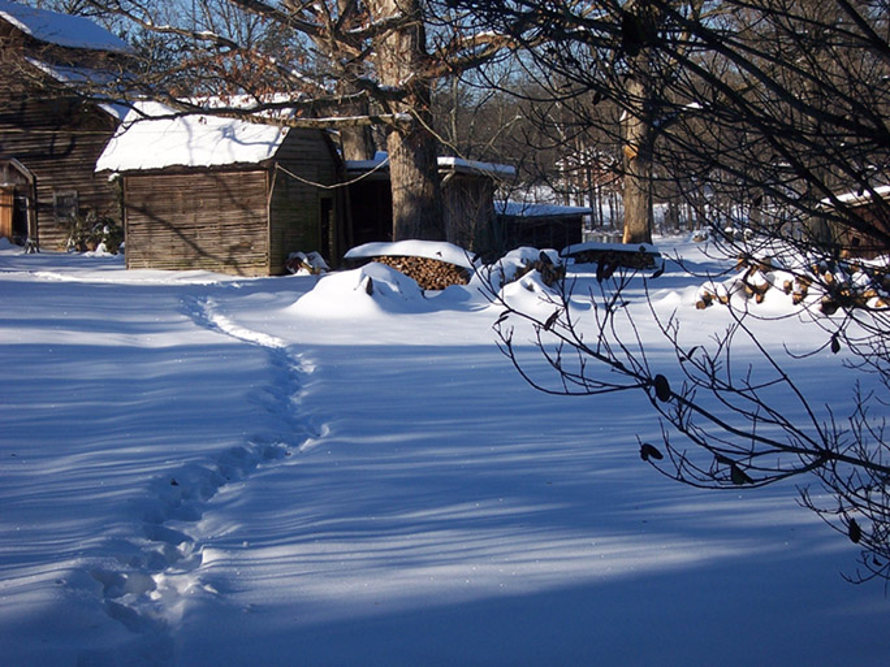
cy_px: 334
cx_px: 445
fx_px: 2288
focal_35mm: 89
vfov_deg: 16.6
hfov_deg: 22.0
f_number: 5.6
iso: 80
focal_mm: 14.8
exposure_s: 1/350
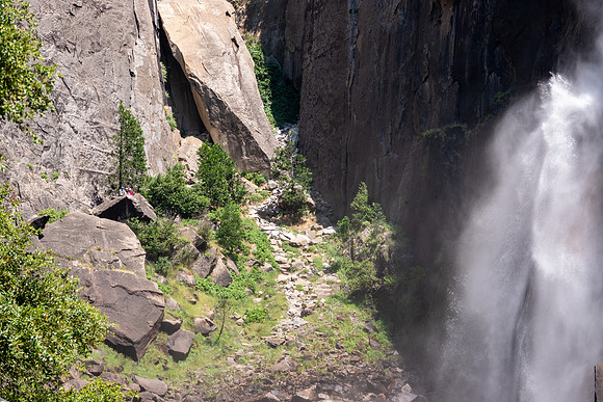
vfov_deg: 9.9
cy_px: 201
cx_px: 302
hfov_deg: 14.8
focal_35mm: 139
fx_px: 2329
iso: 200
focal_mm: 51.14
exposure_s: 1/800
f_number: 4
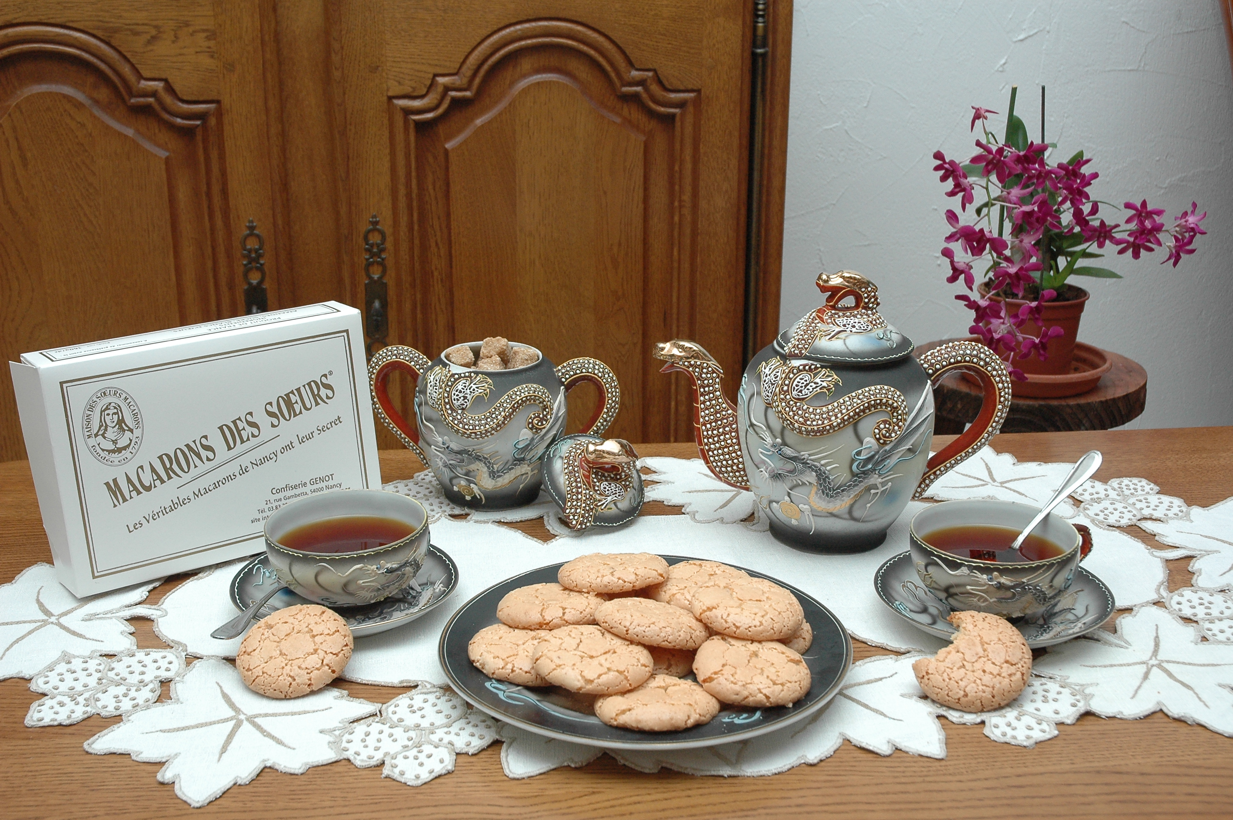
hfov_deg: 42.4
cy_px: 410
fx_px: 1591
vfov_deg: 28.9
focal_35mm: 46
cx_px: 616
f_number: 8
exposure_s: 1/100
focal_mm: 31
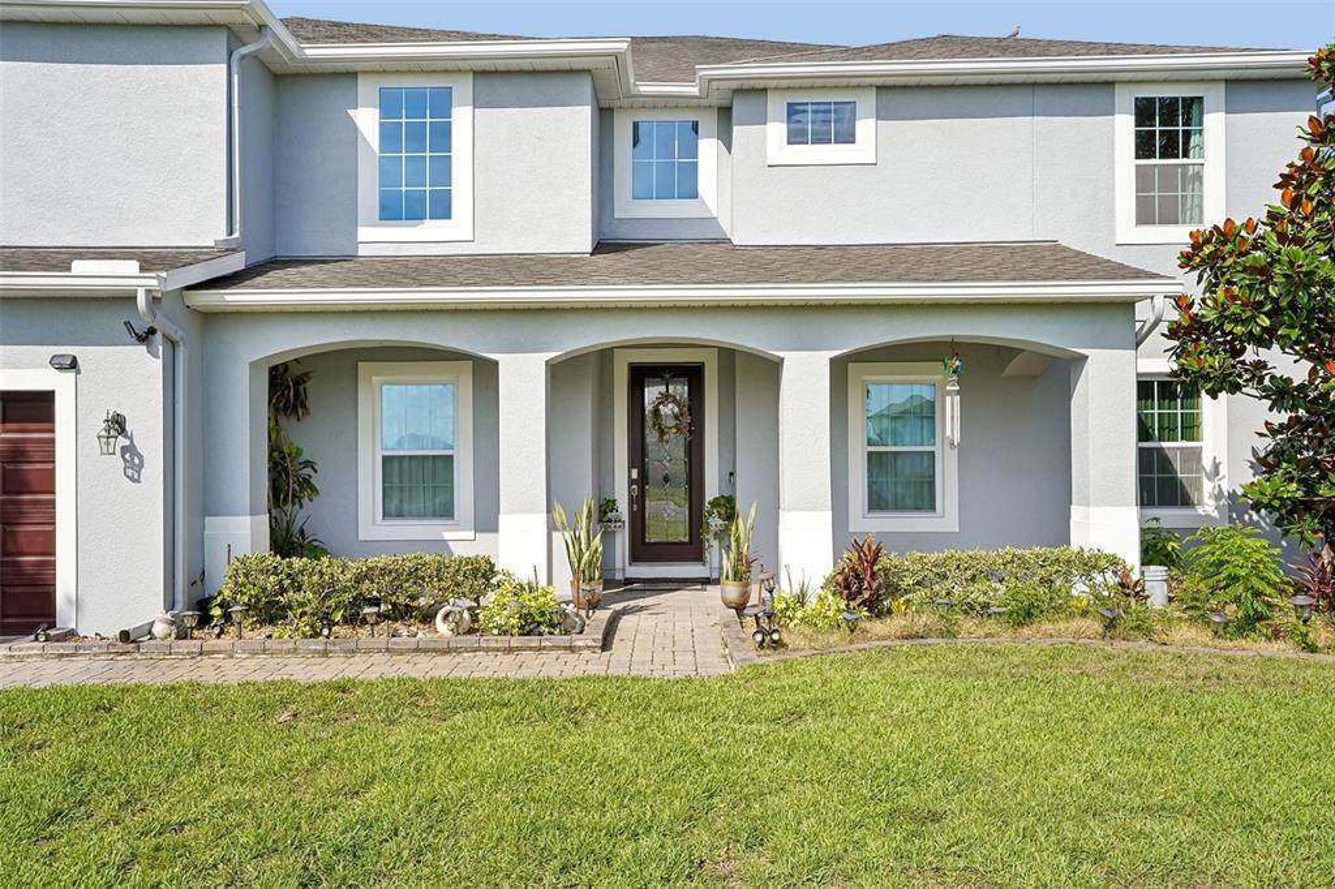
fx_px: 1038
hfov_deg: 65.5
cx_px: 668
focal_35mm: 28
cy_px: 444
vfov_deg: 46.4
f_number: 18
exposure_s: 1/50
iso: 100
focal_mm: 28
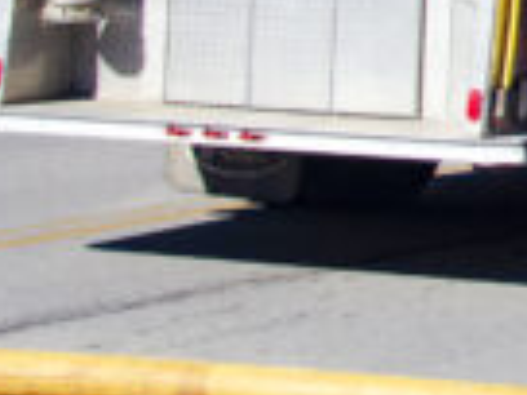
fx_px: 3847
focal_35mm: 253
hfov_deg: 7.3
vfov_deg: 5.7
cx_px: 1341
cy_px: -432
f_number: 9
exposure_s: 1/320
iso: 100
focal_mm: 31
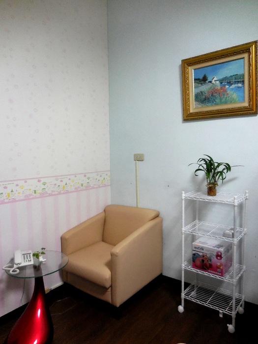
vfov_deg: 69.4
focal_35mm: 25
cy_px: 172
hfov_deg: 54.9
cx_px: 129
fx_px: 248
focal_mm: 4.5
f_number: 3.3
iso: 400
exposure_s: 1/25
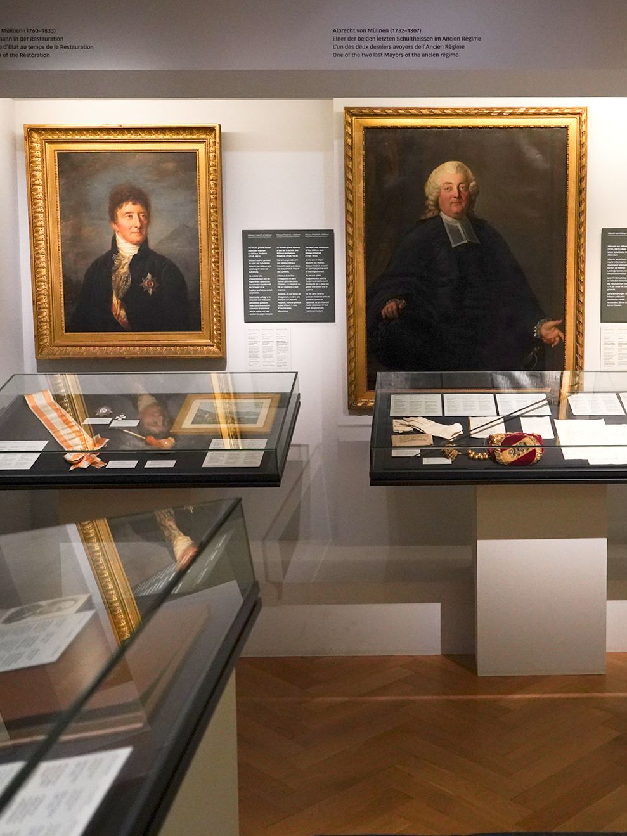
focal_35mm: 35
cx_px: 395
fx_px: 845
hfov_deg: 40.4
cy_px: 420
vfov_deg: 52.6
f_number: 2.8
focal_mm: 24
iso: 3200
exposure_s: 1/80
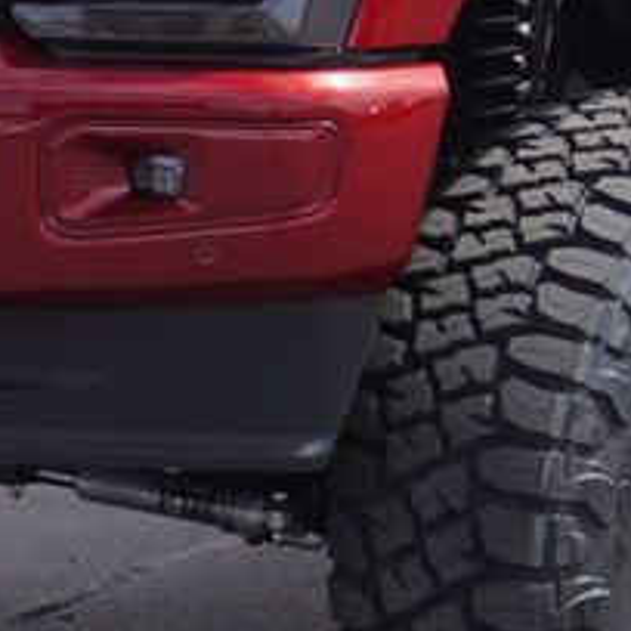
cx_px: 659
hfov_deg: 8.5
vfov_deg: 8.5
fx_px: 4228
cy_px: 37
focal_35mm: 205
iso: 100
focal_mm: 32
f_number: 9
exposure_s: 1/200
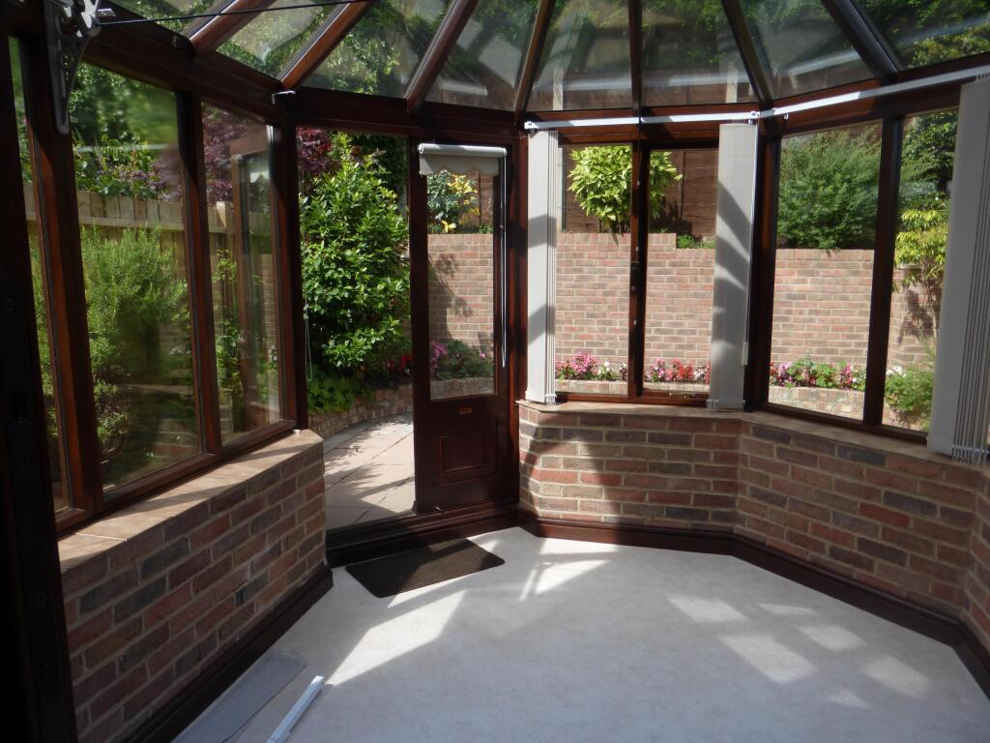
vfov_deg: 56.8
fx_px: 686
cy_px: 372
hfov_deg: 71.6
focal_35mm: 24
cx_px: 495
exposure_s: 1/400
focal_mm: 4.3
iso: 100
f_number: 4
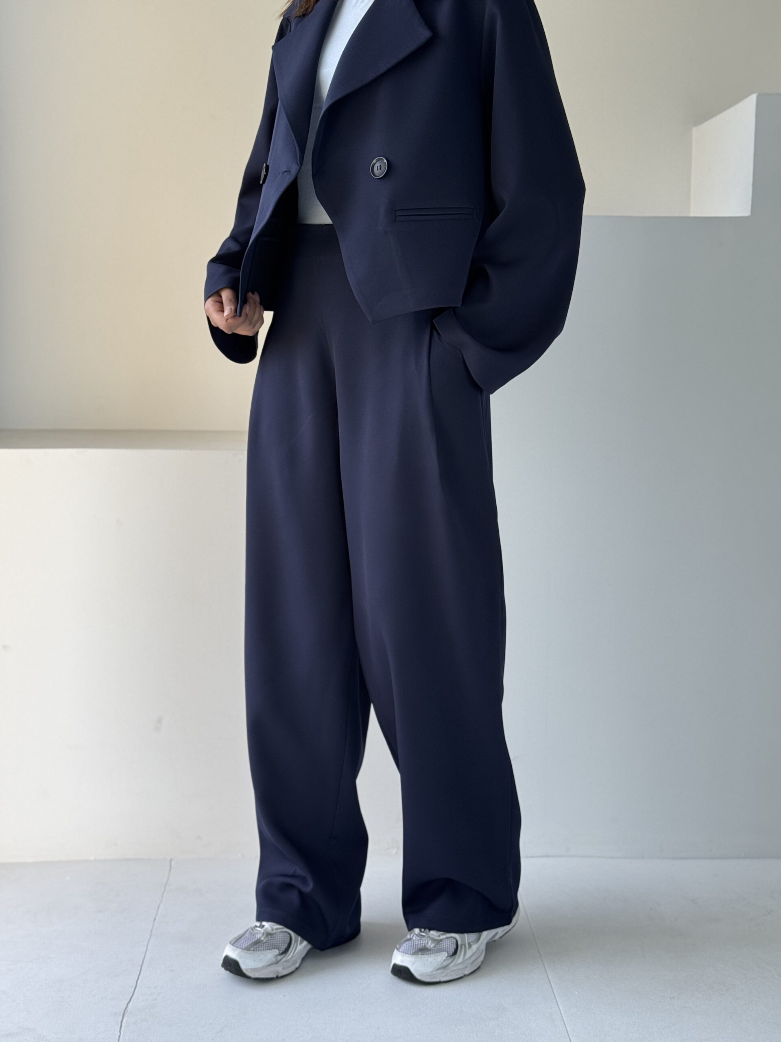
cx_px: 390
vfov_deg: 39.7
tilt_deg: -6.9
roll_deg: -0.6
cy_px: 521
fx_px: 1444
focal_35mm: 48
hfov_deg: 30.3
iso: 64
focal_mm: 6.76
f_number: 1.78
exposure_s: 1/176
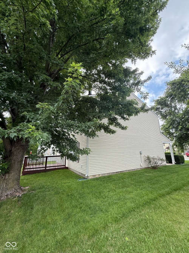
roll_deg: -0.3
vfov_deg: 102.1
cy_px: 126
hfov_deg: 85.7
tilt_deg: +14.7
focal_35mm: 14
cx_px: 94
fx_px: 102
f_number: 2.2
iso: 64
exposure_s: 1/390
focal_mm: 2.22
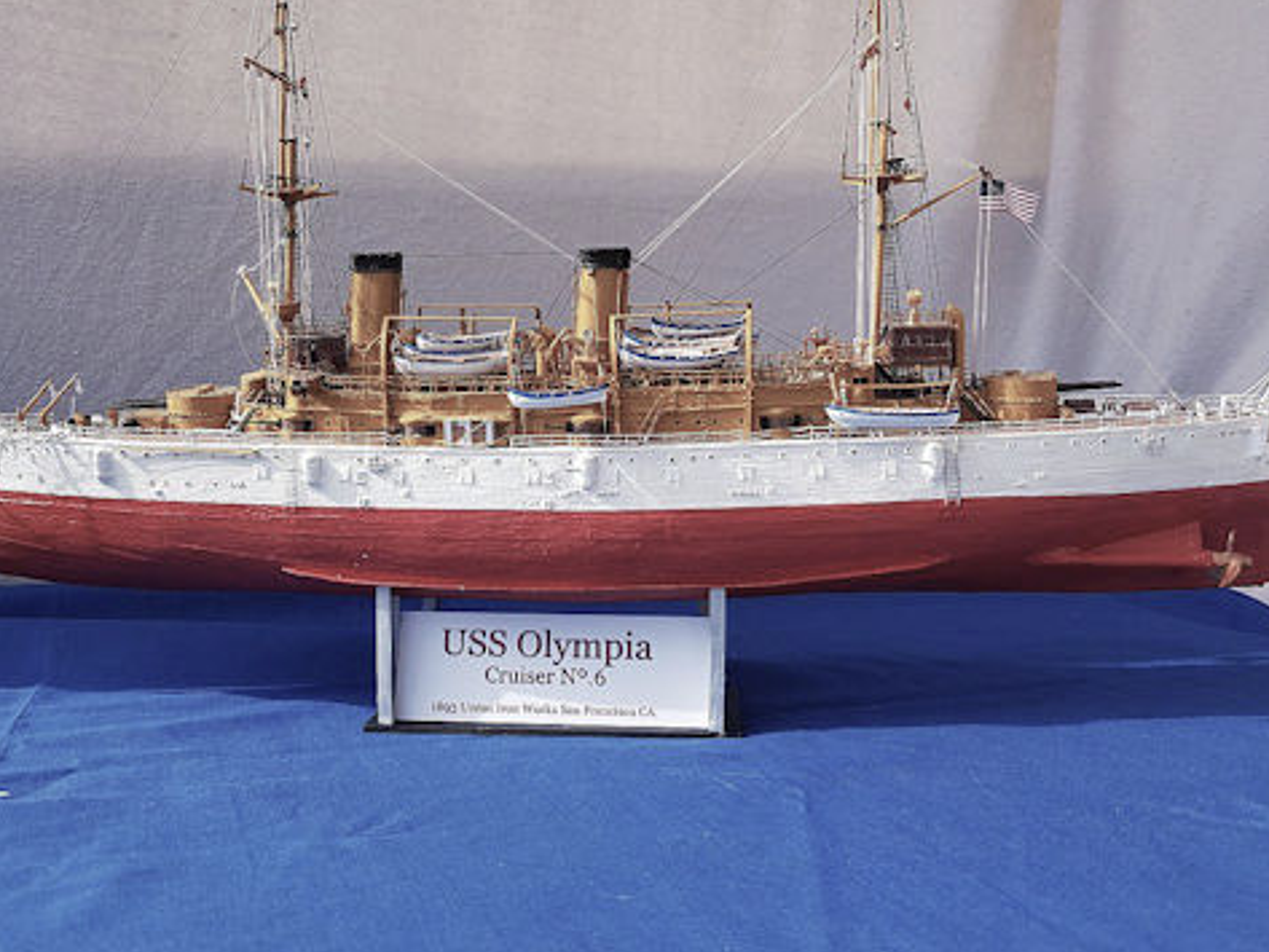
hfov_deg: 55.3
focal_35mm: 33
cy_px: 375
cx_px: 604
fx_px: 1210
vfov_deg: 42.7
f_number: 1.7
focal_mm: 4.2
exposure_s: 1/546
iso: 40
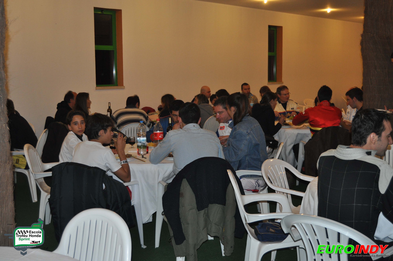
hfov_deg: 42.4
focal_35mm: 46
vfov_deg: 28.9
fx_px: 507
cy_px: 130
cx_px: 196
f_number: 4.2
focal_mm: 31
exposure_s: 1/60
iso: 800
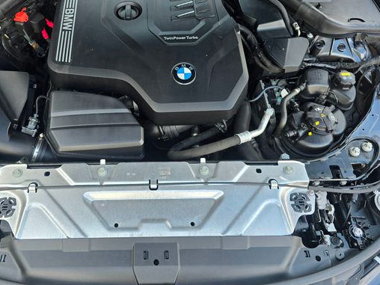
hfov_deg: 61.0
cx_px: 149
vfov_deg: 47.8
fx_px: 318
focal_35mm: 29
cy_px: 106
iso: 64
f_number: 1.7
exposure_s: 1/180
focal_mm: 6.3
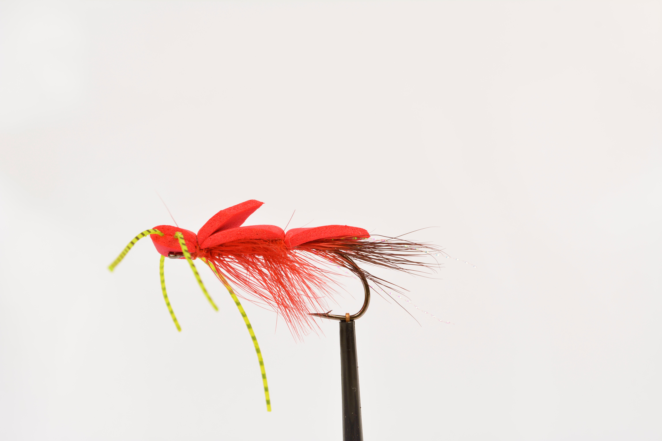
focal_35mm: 60
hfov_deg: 33.4
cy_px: 220
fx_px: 1103
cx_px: 331
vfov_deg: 22.6
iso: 100
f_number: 11
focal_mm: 40
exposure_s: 1/25
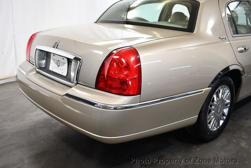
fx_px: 251
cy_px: 84
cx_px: 126
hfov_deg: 53.1
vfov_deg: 36.9
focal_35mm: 36
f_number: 3.5
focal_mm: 18
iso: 800
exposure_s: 1/160
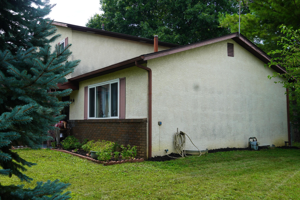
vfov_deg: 36.9
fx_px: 300
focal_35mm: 36
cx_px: 150
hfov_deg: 53.1
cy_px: 100
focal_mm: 24
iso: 100
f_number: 8
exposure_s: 1/100
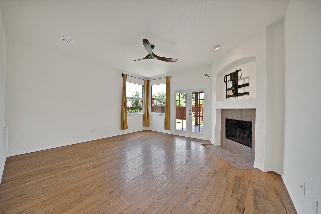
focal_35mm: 12
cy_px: 107
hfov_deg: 112.6
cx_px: 160
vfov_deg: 90.1
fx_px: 107
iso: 640
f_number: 9
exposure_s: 1/8
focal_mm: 12
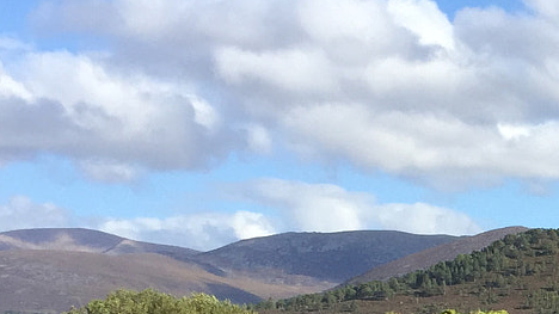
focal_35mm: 108
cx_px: 846
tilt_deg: -3.3
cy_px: 466
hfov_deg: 17.7
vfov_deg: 10.8
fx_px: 1600
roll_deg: -2.7
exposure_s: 1/1721
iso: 32
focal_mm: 4.15
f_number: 2.2
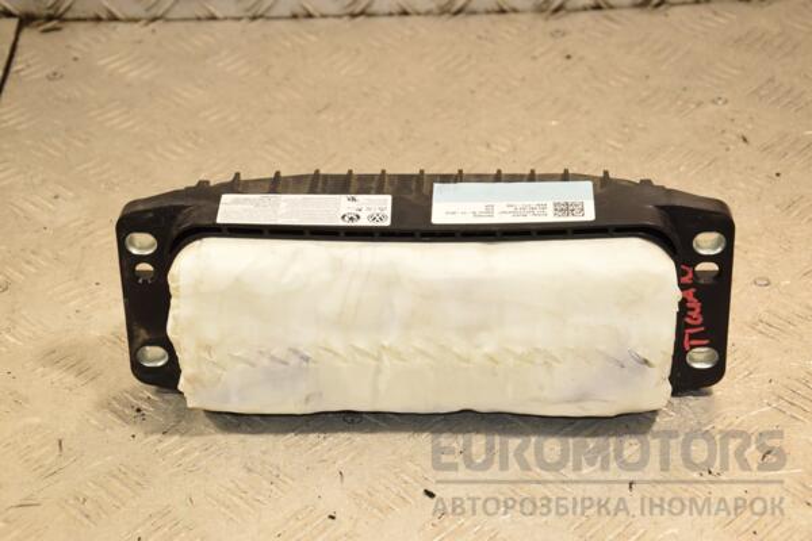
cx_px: 406
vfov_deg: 14.7
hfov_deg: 21.9
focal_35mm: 93
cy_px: 270
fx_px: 2098
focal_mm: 62
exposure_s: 1/200
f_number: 7.1
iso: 800
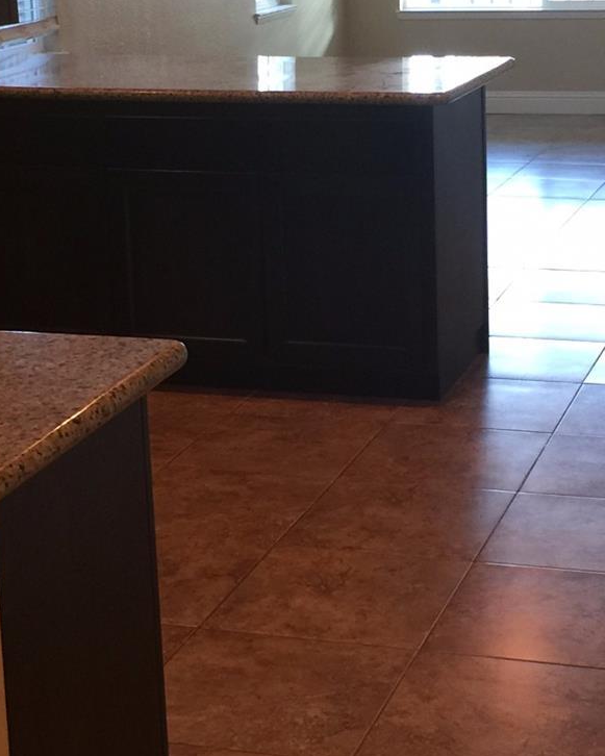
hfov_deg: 19.6
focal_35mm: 78
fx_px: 1745
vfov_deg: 24.4
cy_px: 287
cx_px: 386
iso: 50
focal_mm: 4.15
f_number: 2.2
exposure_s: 1/15
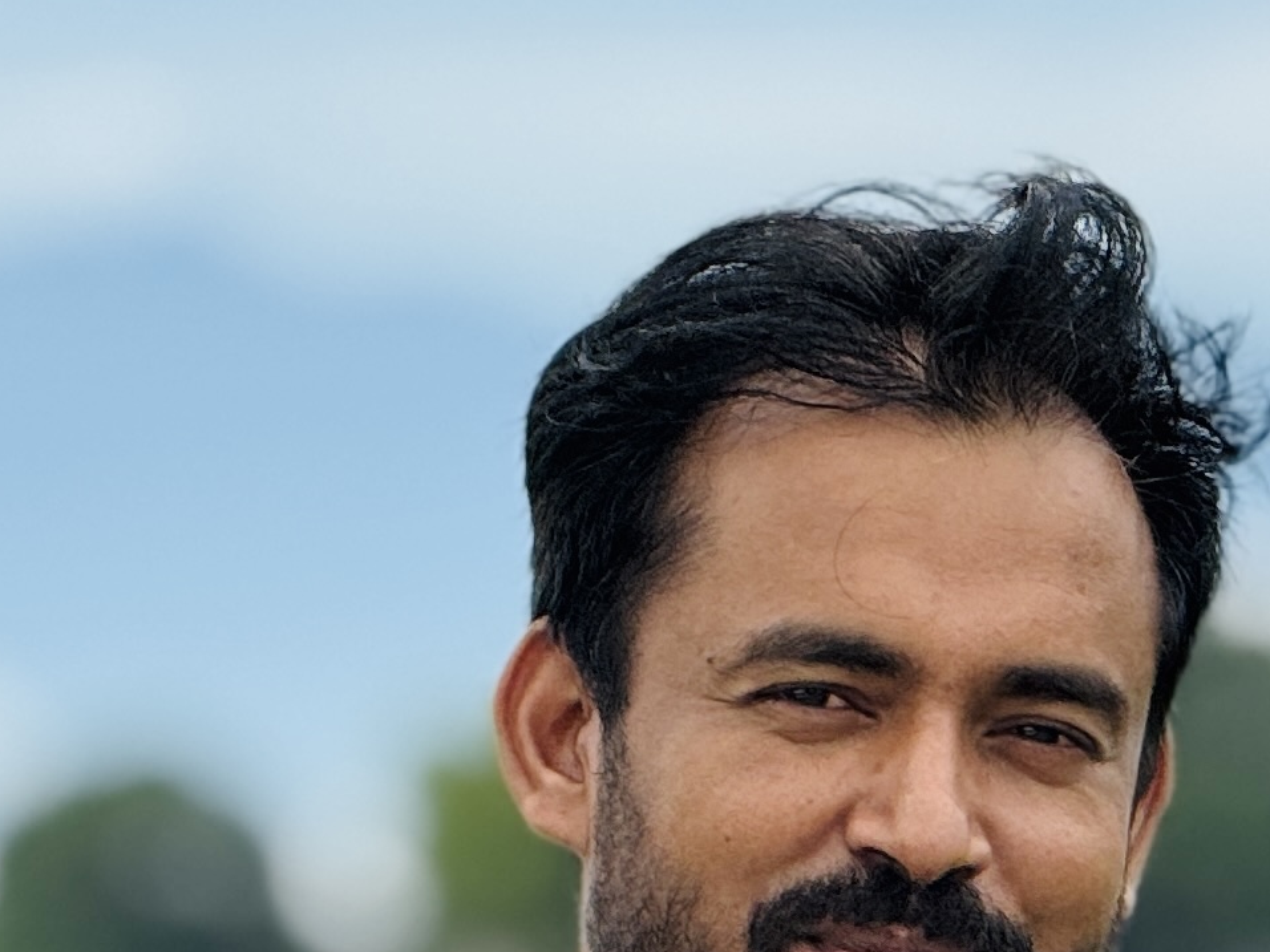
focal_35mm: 506
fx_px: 18564
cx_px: 1343
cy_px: 1187
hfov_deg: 3.9
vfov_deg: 2.9
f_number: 2.8
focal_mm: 15.66
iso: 50
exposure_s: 1/707
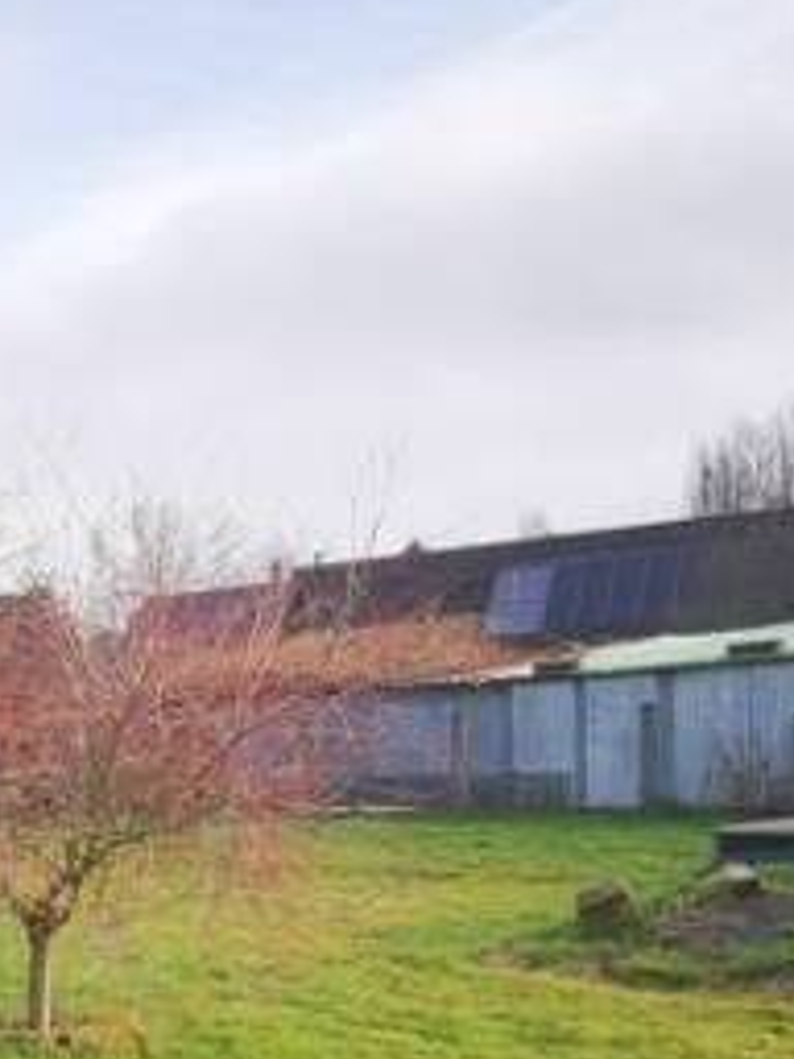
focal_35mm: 51
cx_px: -513
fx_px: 1560
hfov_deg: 21.8
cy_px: 860
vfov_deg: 36.1
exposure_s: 1/326
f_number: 2.2
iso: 50
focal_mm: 2.26
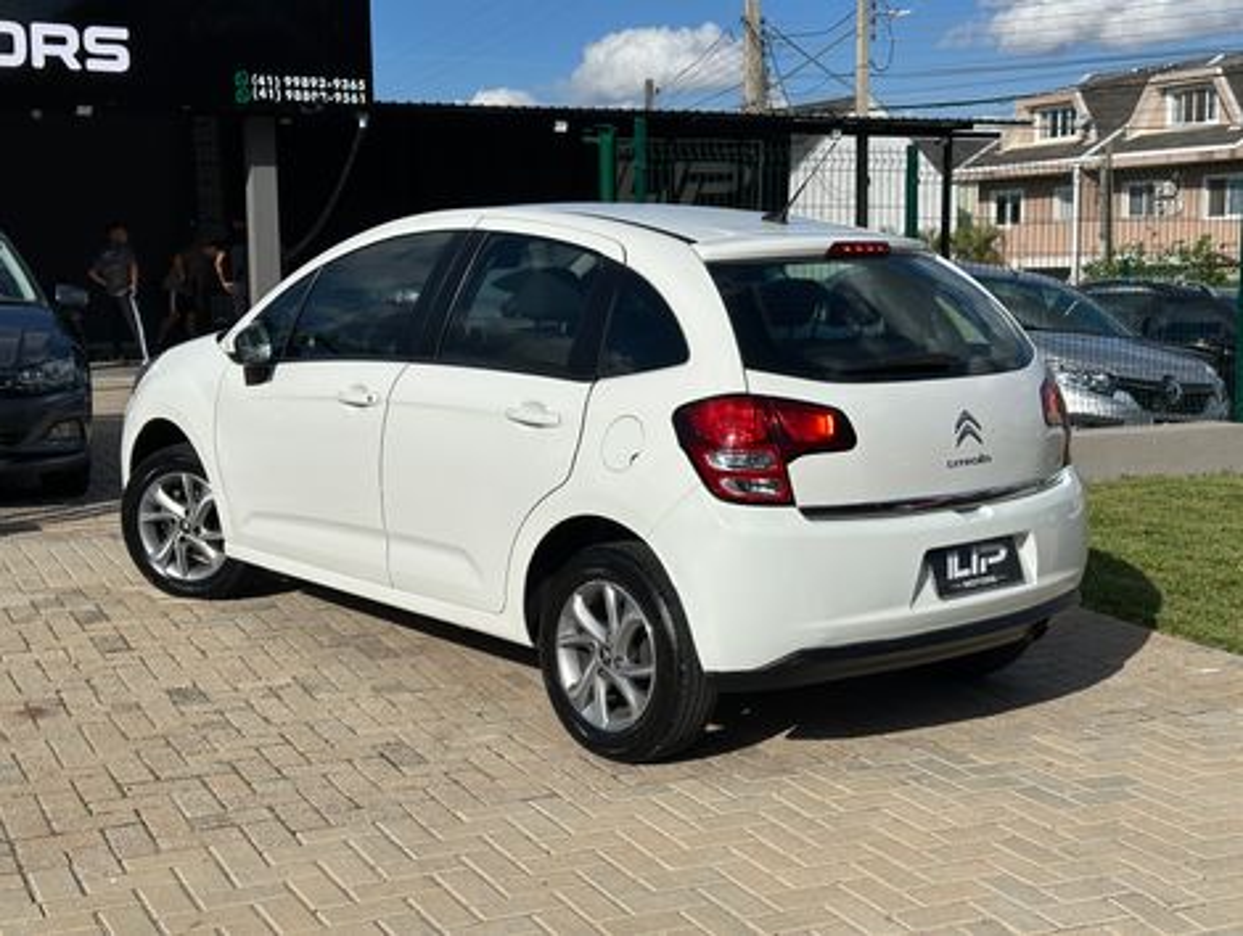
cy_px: 468
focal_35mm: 48
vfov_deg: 30.3
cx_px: 622
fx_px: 1726
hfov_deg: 39.6
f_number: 1.78
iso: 64
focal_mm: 6.86
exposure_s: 1/9804
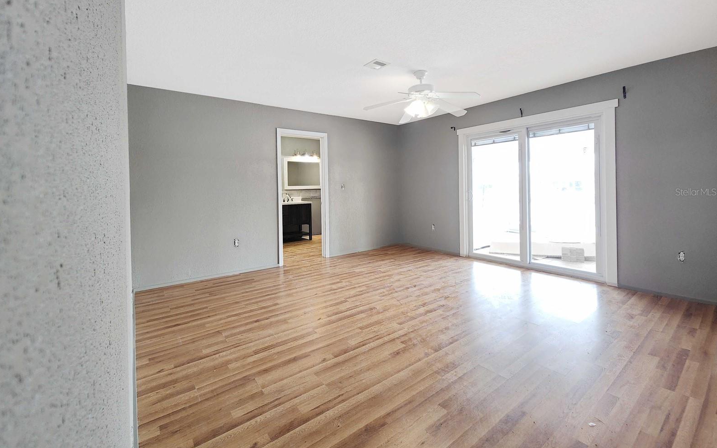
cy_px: 192
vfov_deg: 78.2
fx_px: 274
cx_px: 354
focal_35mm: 14
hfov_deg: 105.3
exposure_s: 1/60
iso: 125
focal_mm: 2.2
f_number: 2.2
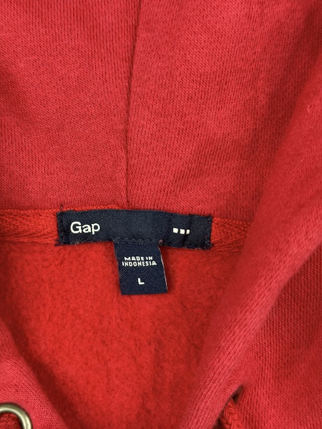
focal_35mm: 48
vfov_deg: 39.7
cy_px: 214
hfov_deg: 30.3
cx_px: 161
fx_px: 595
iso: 64
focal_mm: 6.76
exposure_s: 1/50
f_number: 1.78
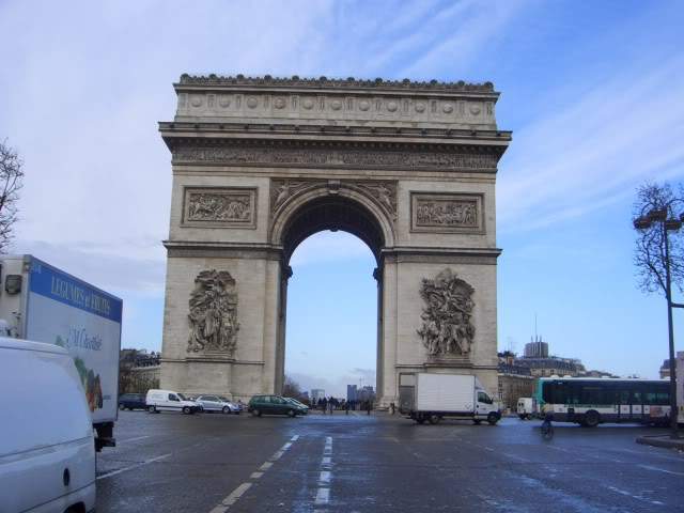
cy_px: 256
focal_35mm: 39
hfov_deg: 47.9
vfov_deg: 36.8
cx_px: 342
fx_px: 771
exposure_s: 1/320
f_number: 4.8
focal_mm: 8
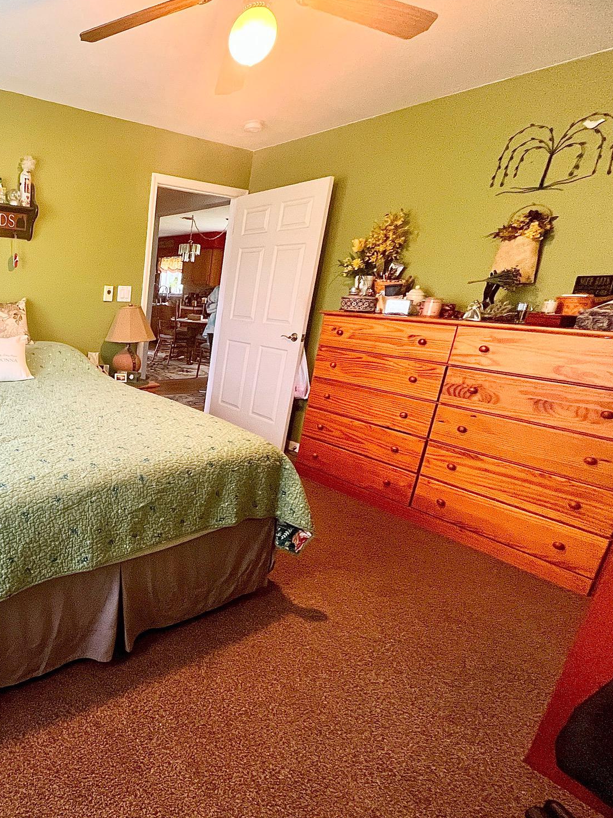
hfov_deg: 61.5
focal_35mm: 18
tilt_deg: -16.2
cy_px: 416
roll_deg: -1.9
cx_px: 72
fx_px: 425
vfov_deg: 87.7
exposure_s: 1/60
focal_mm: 1.57
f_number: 1.8
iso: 400
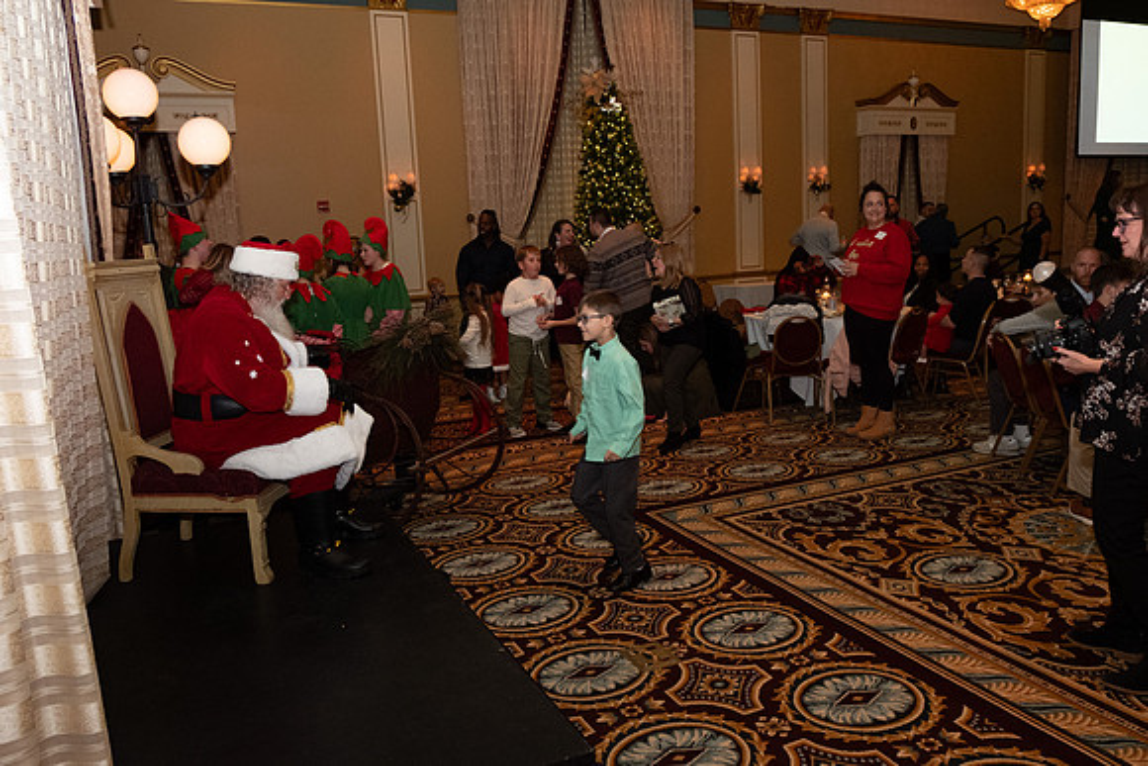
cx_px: 574
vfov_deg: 48.0
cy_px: 383
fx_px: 861
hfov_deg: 67.4
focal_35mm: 27
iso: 3200
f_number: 5
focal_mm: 18
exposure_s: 1/125
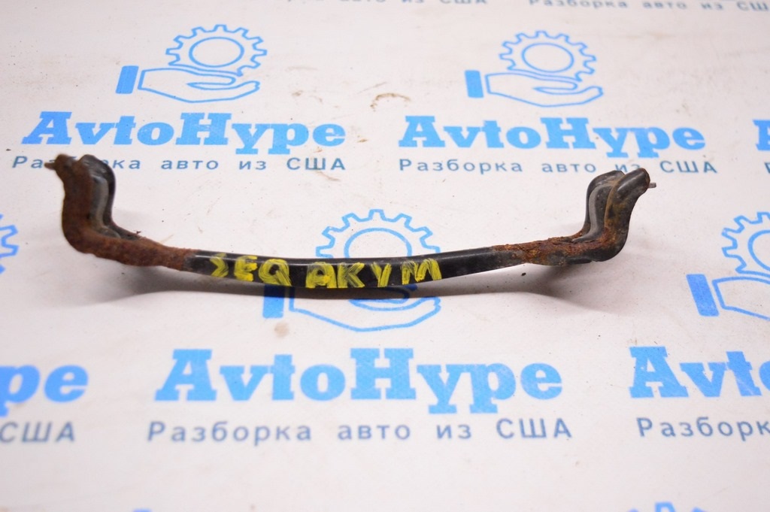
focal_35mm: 45
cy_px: 256
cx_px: 385
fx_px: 962
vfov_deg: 29.8
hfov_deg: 43.6
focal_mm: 30
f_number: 4.2
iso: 3200
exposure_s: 1/320
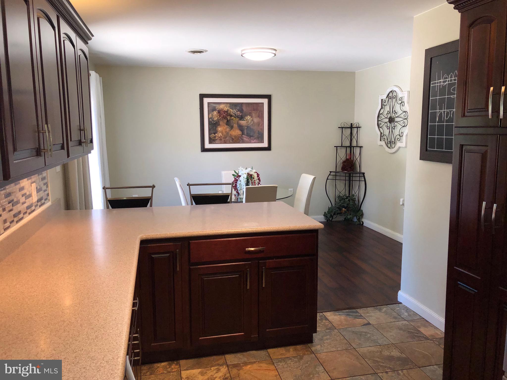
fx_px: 410
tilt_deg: -8.1
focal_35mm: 28
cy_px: 190
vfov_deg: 49.7
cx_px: 254
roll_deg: +0.1
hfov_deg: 63.4
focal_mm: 3.99
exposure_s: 1/120
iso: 50
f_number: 1.8
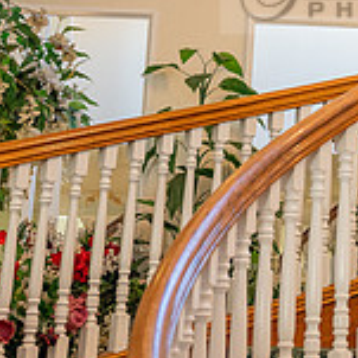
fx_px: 1264
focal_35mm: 108
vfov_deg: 15.7
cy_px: -23
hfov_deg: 15.5
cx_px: 427
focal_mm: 33
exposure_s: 1/160
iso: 1000
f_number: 2.8
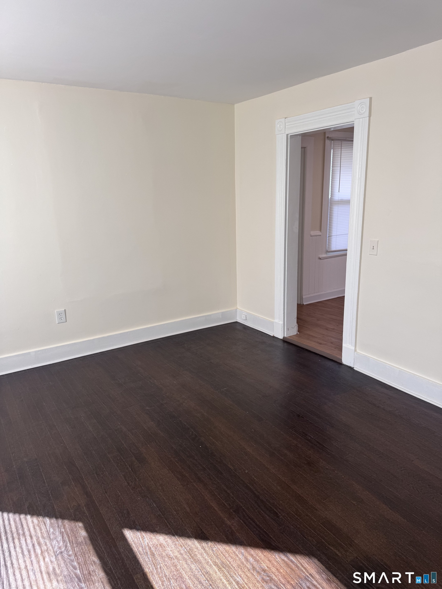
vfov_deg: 71.6
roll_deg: +3.1
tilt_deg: -14.2
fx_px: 409
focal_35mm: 24
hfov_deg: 56.8
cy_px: 294
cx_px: 221
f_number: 1.78
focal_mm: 6.76
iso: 80
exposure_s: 1/121
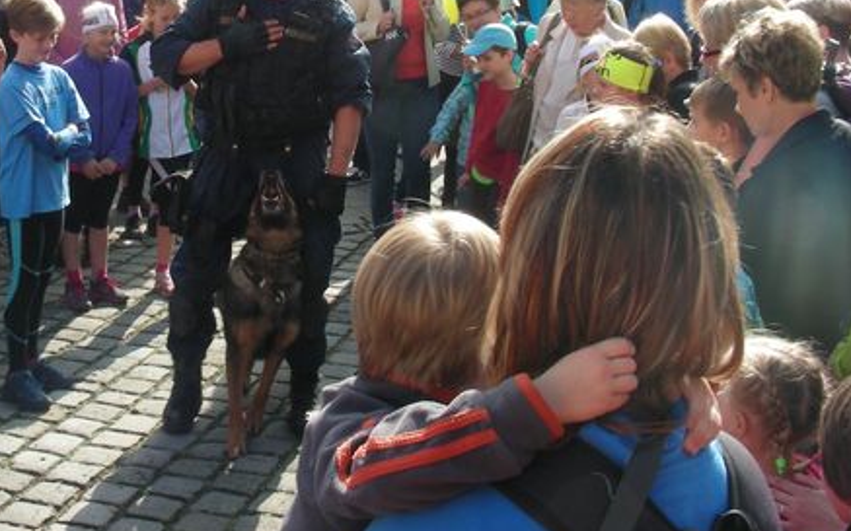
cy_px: 117
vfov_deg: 21.7
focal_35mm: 59
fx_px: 1368
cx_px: 263
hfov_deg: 34.1
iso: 50
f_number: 6.8
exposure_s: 1/59
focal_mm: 6.3
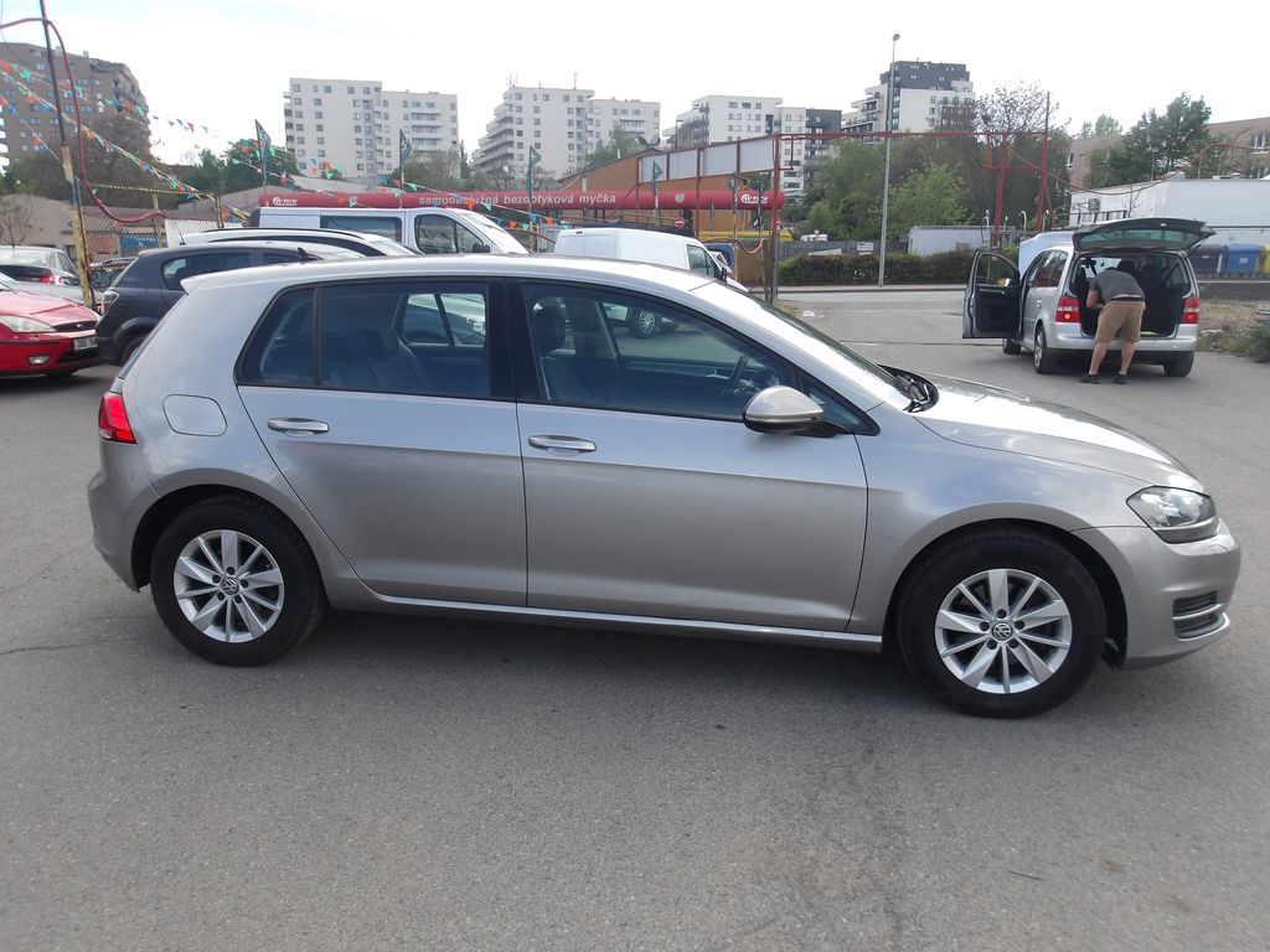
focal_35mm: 27
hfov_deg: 65.3
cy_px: 476
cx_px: 635
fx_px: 991
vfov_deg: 51.4
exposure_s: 1/550
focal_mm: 4.9
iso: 100
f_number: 3
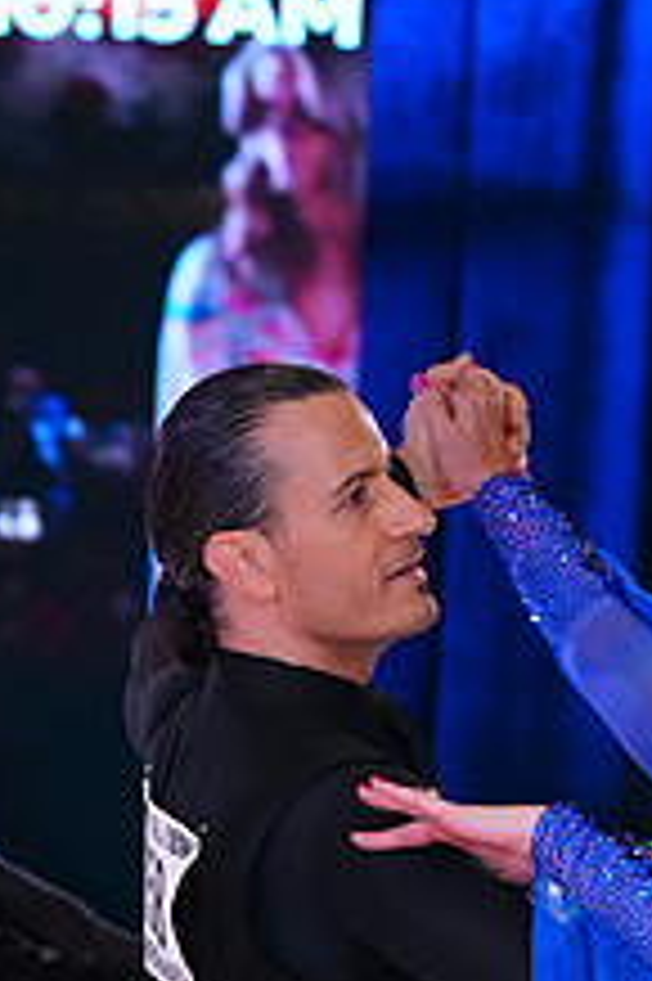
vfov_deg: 5.9
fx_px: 9414
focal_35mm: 346
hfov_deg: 4.0
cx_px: 488
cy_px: 1278
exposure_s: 1/250
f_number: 5.6
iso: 3200
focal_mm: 130
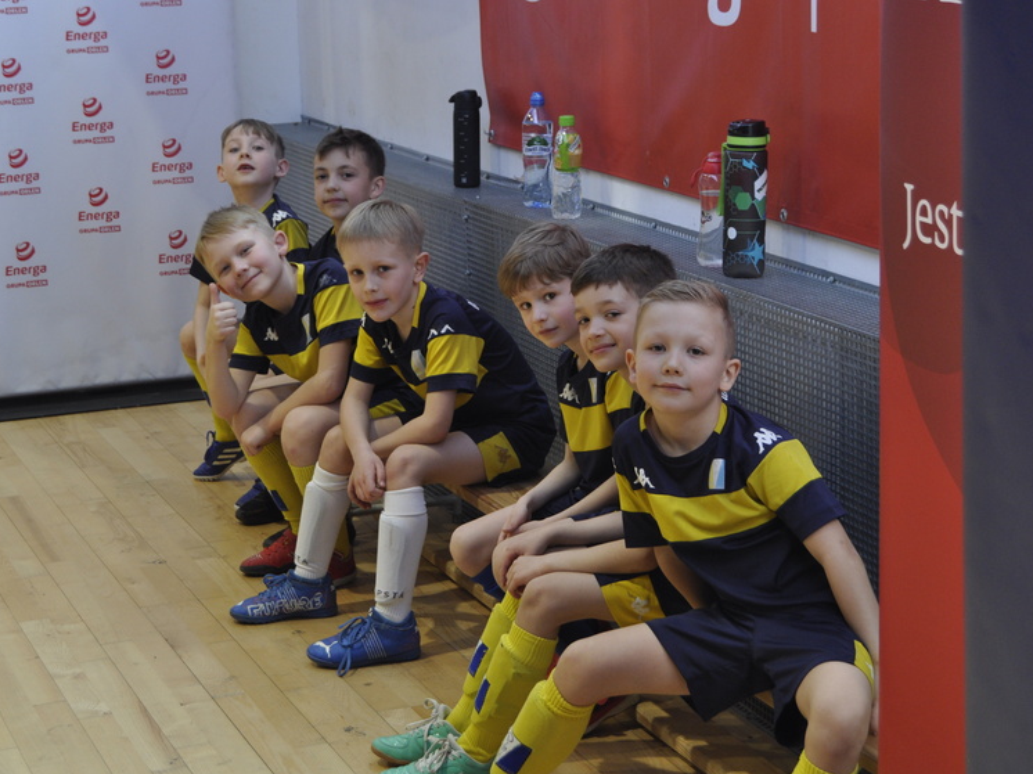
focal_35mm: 76
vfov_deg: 19.4
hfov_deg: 25.7
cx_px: 494
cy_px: 382
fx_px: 2267
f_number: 5.3
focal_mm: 46
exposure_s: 1/60
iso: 720
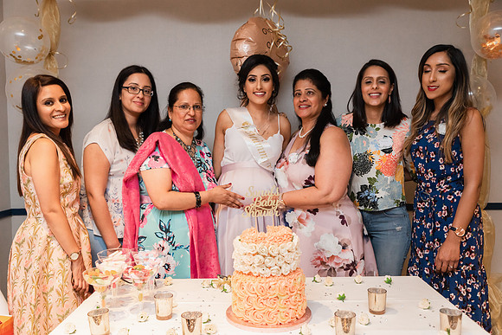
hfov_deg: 55.8
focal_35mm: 34
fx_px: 474
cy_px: 168
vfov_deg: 38.9
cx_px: 251
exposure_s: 1/160
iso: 2500
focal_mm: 34
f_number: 4
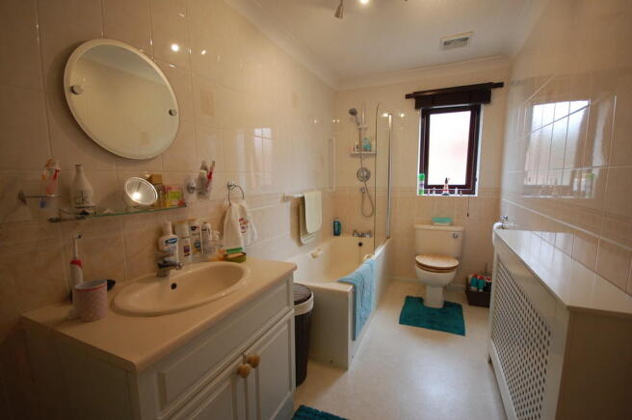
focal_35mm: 15
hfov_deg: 100.4
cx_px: 316
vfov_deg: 77.2
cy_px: 210
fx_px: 263
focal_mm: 10
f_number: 4
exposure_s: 1/50
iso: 400
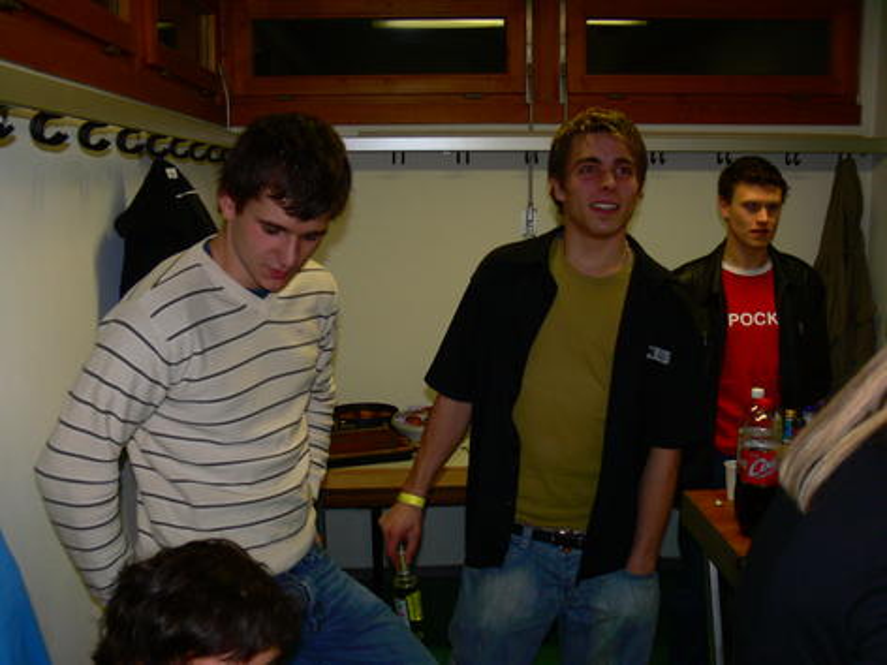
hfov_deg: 47.9
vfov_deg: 36.8
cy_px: 332
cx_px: 444
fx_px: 999
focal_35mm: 39
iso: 100
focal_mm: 8.2
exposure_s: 1/30
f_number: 2.8
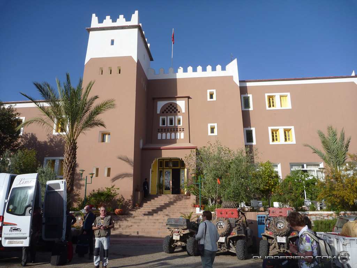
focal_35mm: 28
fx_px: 289
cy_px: 134
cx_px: 178
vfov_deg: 49.7
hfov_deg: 63.4
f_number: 3.3
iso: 80
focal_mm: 4.9
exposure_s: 1/800
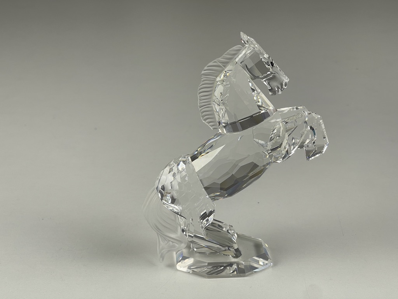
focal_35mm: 64
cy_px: 150
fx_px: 736
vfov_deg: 22.9
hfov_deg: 30.3
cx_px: 199
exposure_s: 1/102
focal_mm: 7.5
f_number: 2.2
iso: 20
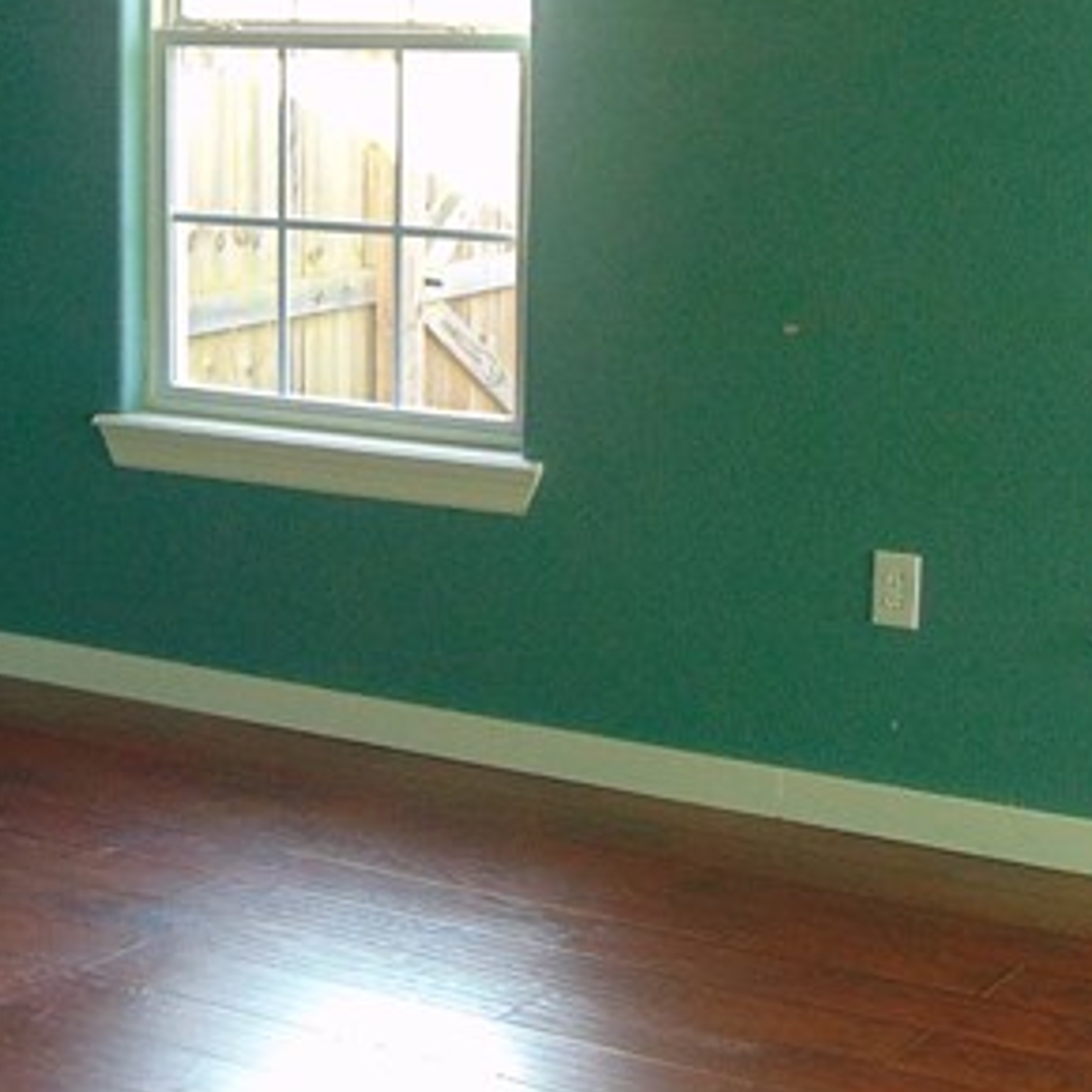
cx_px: 241
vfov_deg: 22.2
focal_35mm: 78
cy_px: 471
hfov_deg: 21.9
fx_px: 2784
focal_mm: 4.5
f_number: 3
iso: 100
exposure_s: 1/30
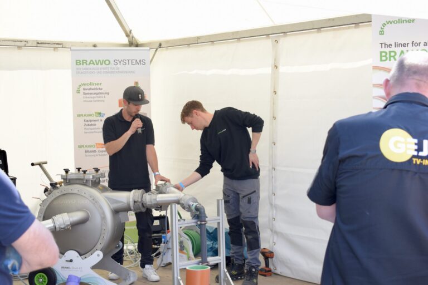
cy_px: 142
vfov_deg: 22.6
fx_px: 713
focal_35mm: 60
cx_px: 214
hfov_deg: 33.4
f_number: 7.1
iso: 400
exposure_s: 1/200
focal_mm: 40
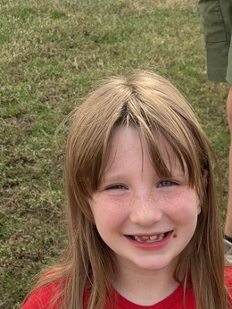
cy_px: 451
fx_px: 634
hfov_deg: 19.8
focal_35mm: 71
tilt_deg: -38.0
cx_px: 255
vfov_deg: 22.8
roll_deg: -1.3
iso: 64
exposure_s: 1/754
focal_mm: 6.93
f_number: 1.8
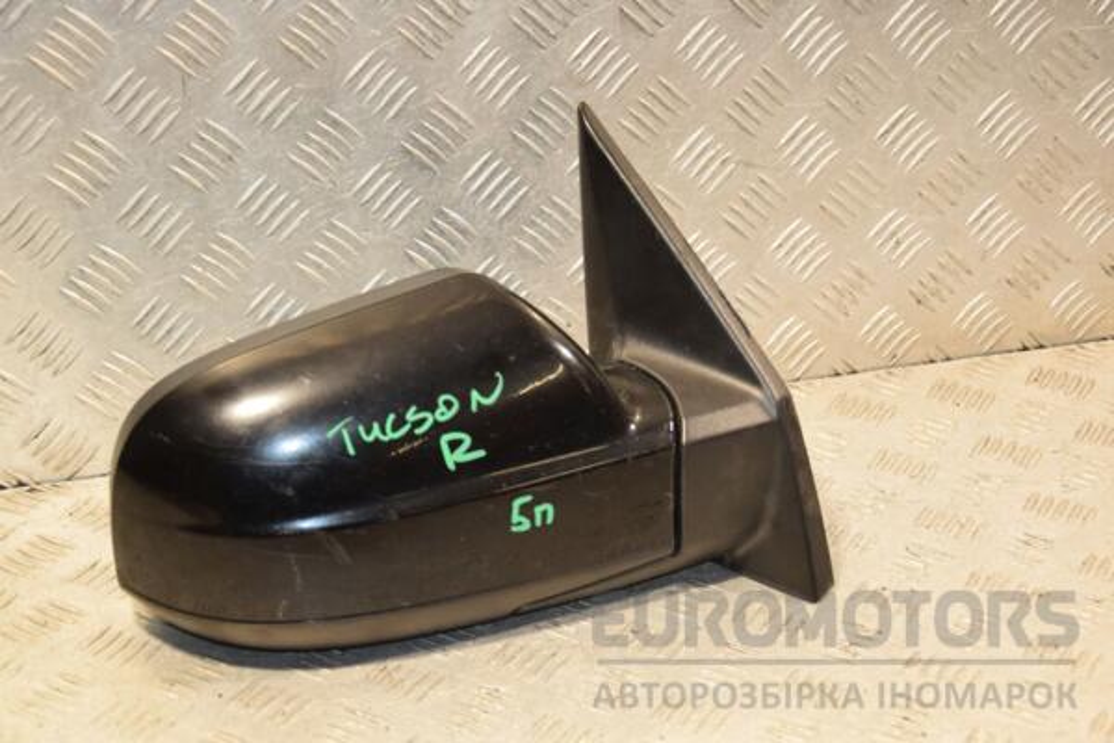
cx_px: 557
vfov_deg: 20.2
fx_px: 2089
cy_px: 372
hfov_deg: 29.9
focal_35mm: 68
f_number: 4.8
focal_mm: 45
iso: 800
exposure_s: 1/160
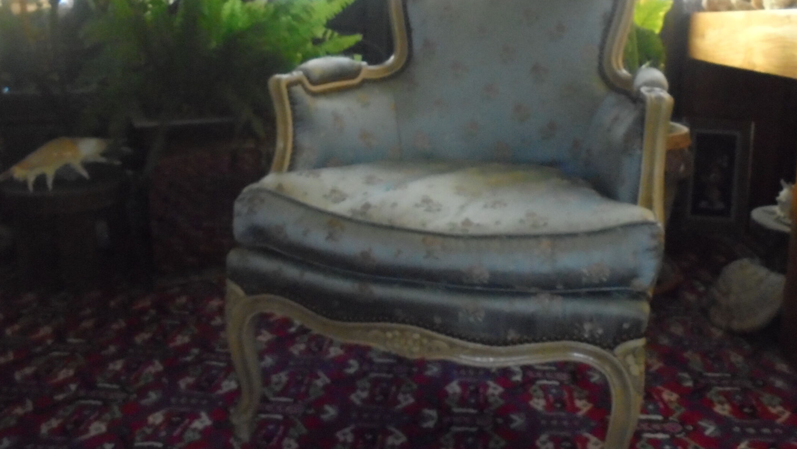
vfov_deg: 34.4
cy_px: 157
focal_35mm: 34
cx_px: 447
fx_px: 719
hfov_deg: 57.9
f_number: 3.5
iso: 800
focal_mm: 4.6
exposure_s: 1/125
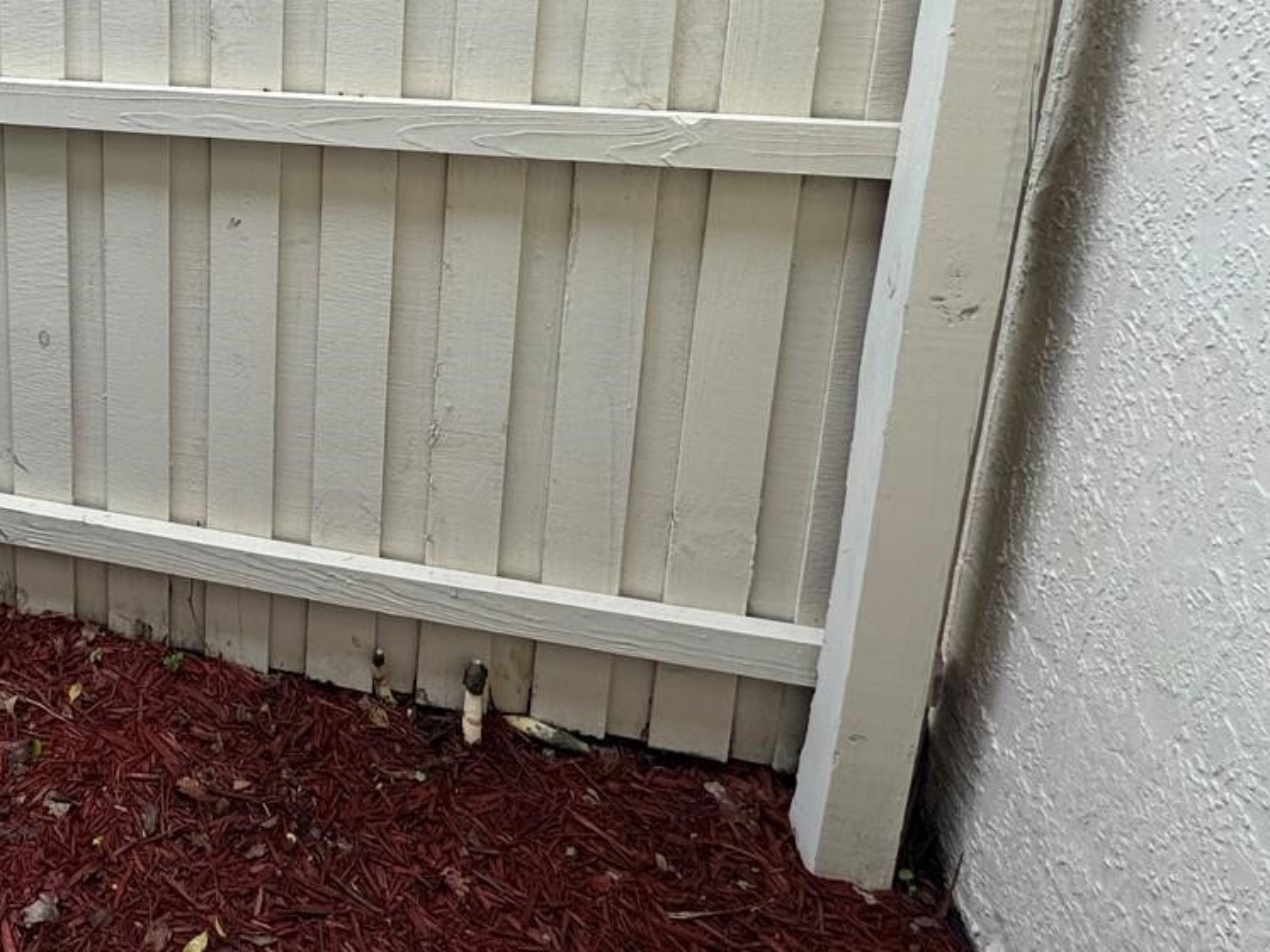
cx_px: 121
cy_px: 122
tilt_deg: -13.2
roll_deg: -0.3
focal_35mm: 30
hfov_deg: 52.5
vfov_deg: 43.4
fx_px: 1100
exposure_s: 1/215
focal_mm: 2.22
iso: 40
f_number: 2.2
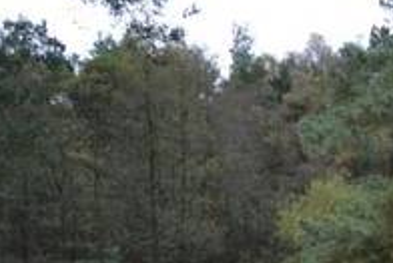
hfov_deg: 15.1
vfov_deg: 11.5
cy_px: 480
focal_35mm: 110
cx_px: 784
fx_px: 1202
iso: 180
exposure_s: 1/125
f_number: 5.6
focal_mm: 18
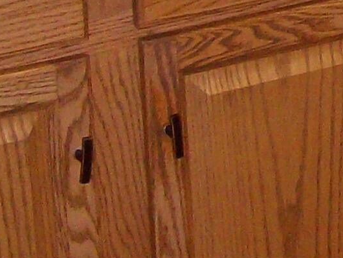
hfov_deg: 9.6
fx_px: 1963
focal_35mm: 198
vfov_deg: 7.2
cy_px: -281
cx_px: 554
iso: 200
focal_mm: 5.8
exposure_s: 1/40
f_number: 2.8
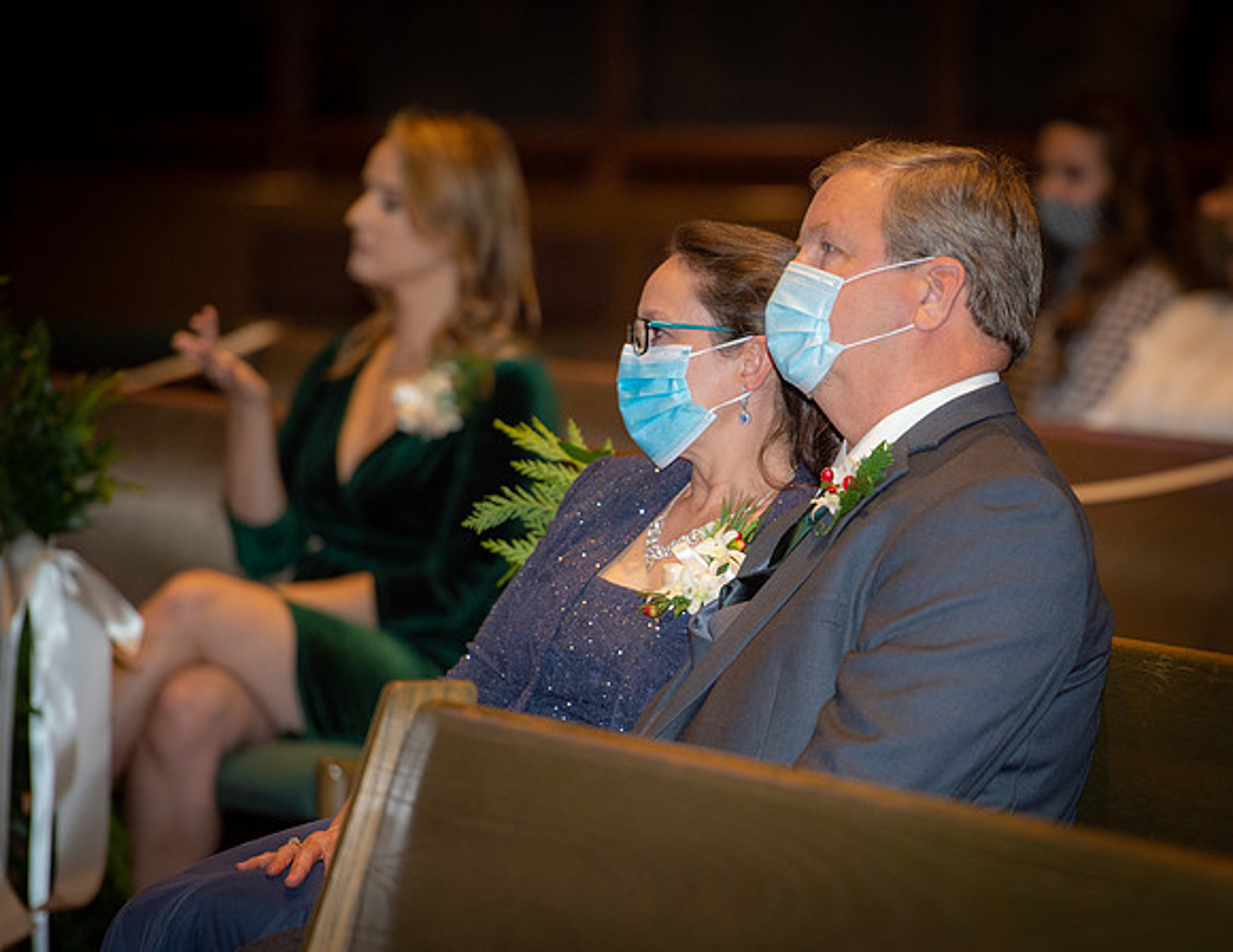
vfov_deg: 5.8
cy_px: 559
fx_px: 9325
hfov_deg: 7.6
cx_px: 840
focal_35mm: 259
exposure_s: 1/200
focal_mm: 200
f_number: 3.2
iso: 1250
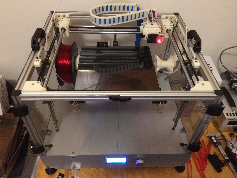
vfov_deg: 48.2
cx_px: 118
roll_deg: -0.8
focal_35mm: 29
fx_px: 199
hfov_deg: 61.7
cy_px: 89
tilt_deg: -44.8
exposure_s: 1/15
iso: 320
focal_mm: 4.15
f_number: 2.2
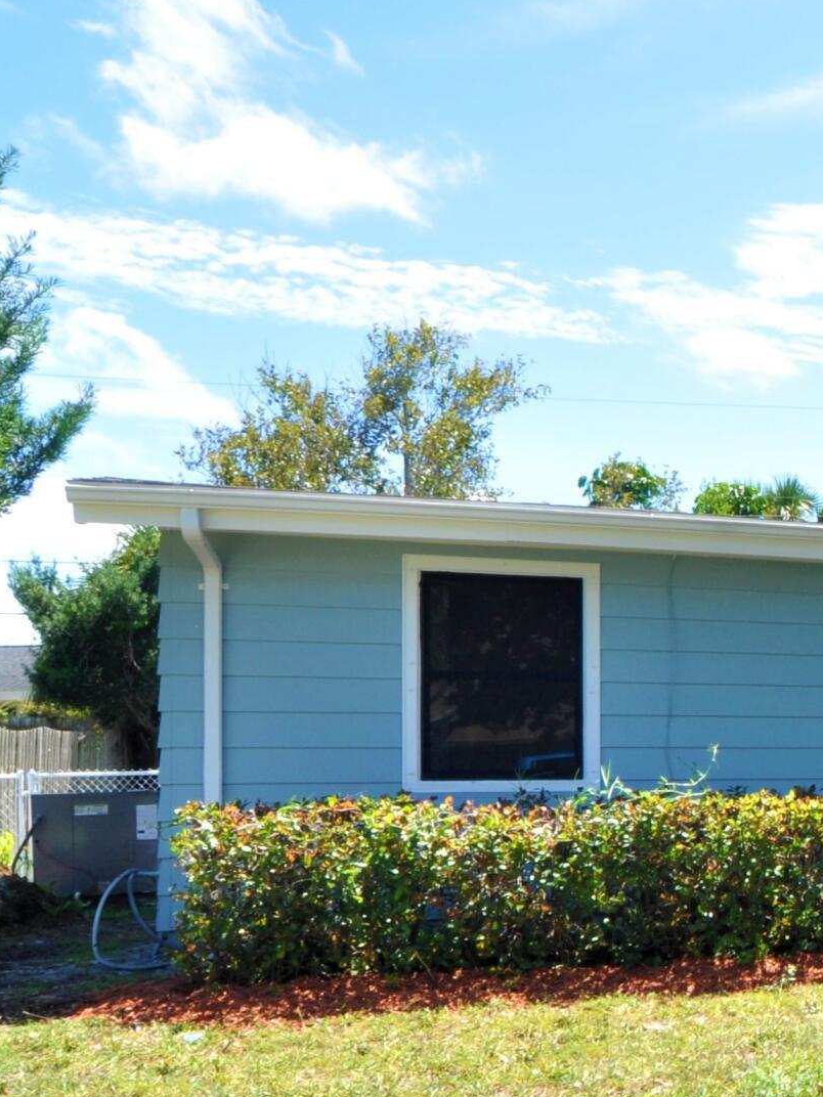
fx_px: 1406
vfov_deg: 41.9
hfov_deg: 24.9
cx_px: 1238
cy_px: 754
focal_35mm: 44
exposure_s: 1/30
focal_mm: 11
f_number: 14
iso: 200
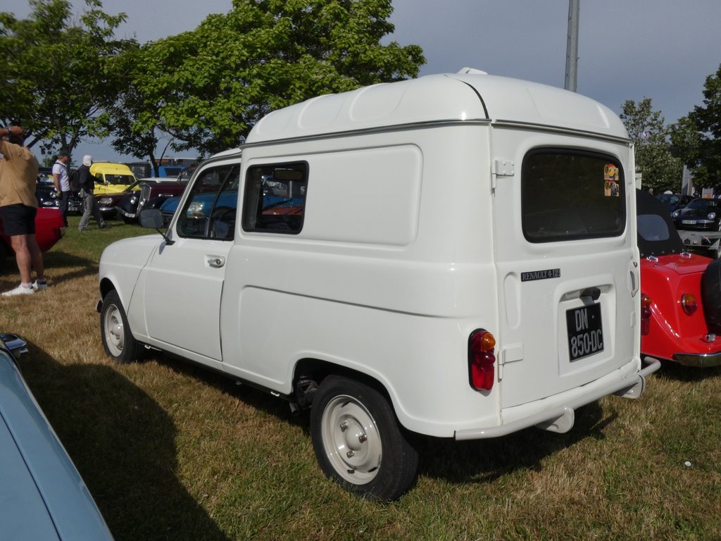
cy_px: 270
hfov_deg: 60.0
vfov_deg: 46.8
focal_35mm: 30
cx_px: 360
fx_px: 625
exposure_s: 1/800
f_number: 6.3
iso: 80
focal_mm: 5.3
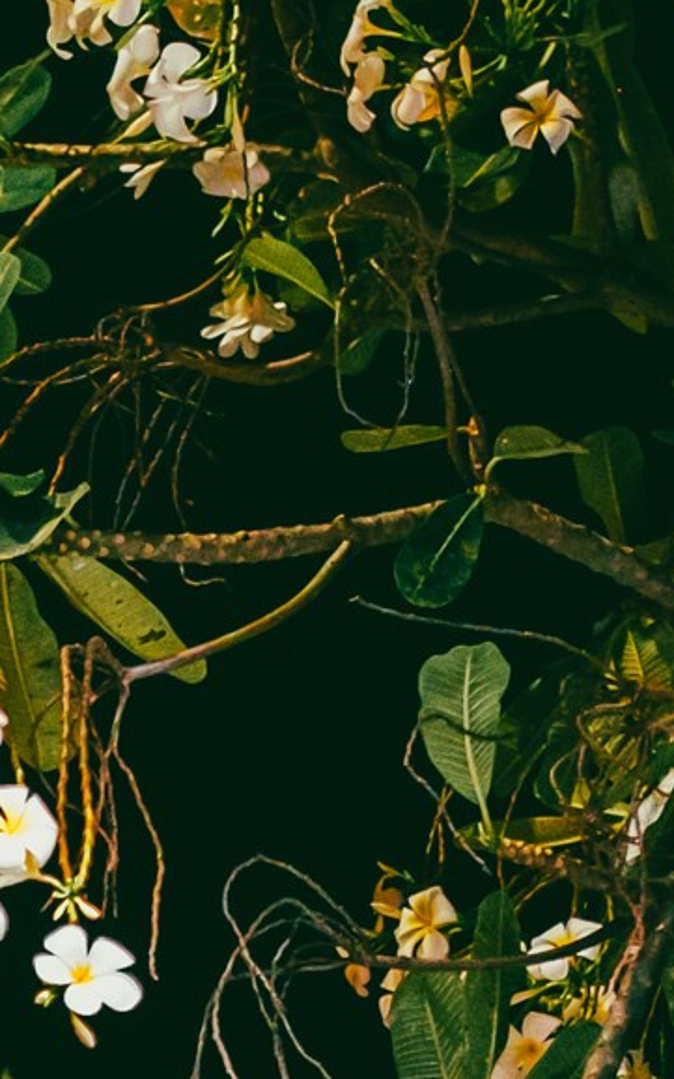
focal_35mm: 158
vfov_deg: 12.7
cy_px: 1497
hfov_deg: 8.1
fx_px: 4646
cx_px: -423
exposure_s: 1/125
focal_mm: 23
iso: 800
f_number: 2
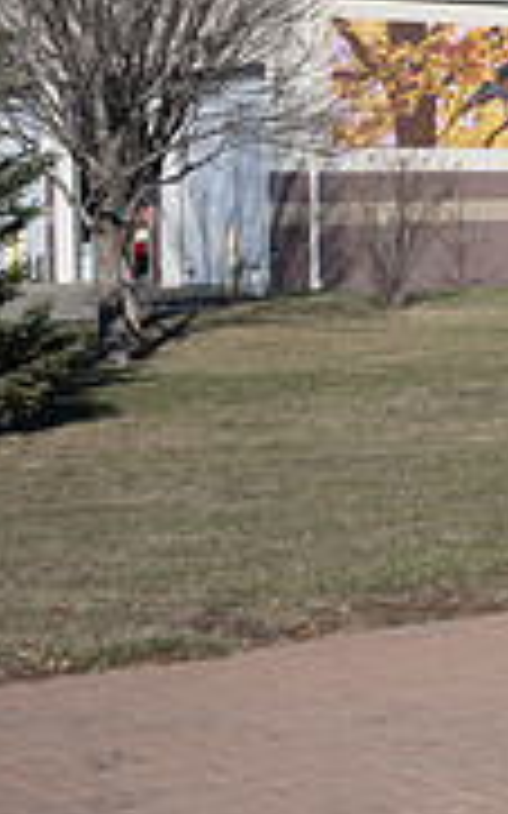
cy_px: 142
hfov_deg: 10.5
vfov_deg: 19.4
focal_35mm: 106
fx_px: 2350
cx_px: 1259
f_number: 14
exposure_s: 1/200
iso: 200
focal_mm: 32.5
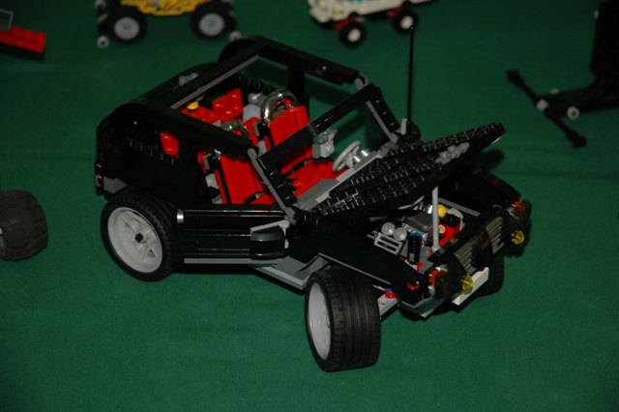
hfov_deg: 19.5
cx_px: 310
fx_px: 1804
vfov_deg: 13.0
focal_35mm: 105
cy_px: 206
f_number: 4.5
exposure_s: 1/60
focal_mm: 70
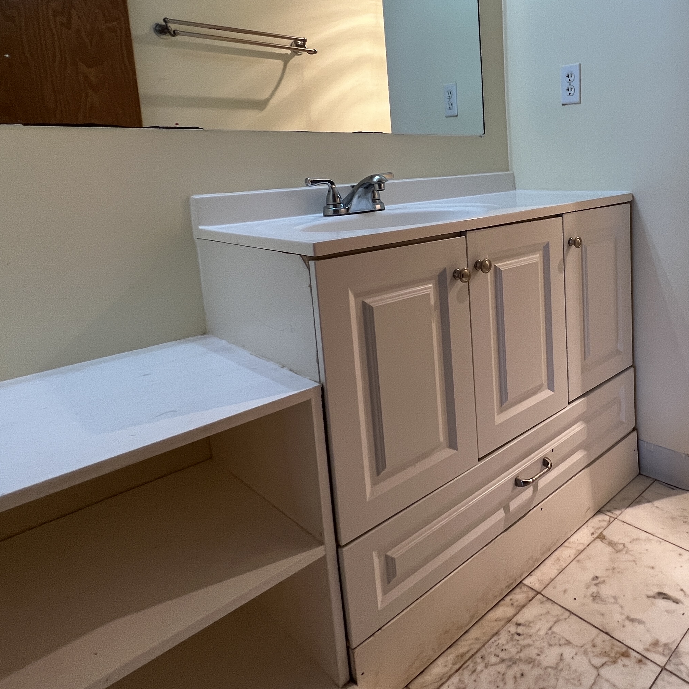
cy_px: 236
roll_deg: +2.1
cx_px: 573
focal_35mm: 23
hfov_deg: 60.5
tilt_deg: -8.9
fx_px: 518
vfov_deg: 65.7
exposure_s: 1/120
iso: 125
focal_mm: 1.57
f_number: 1.8
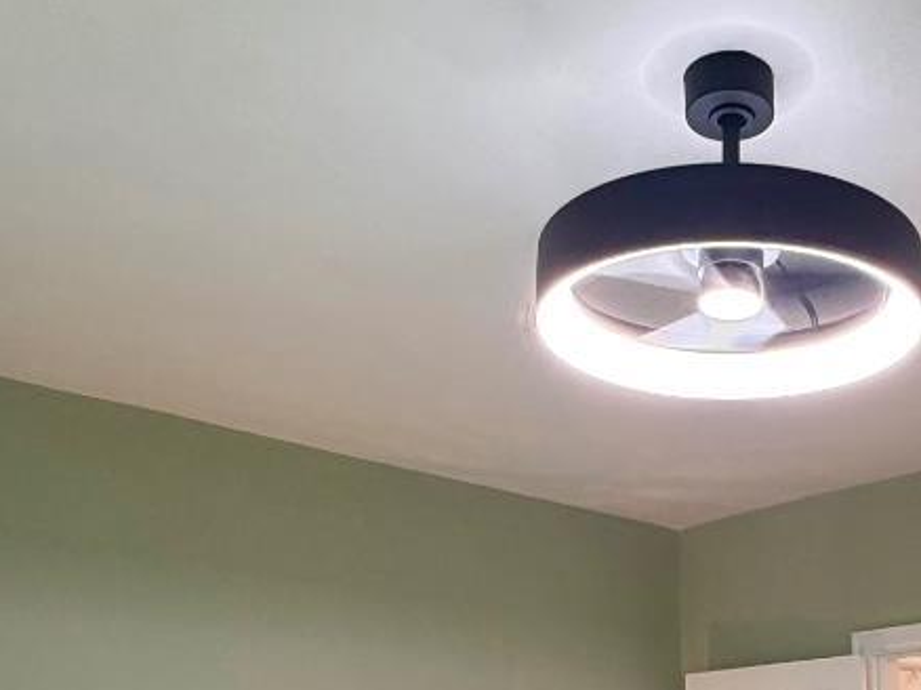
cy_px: 845
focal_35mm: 48
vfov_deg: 26.6
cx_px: 784
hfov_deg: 37.7
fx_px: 1276
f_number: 2.2
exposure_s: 1/60
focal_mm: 2.22
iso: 200
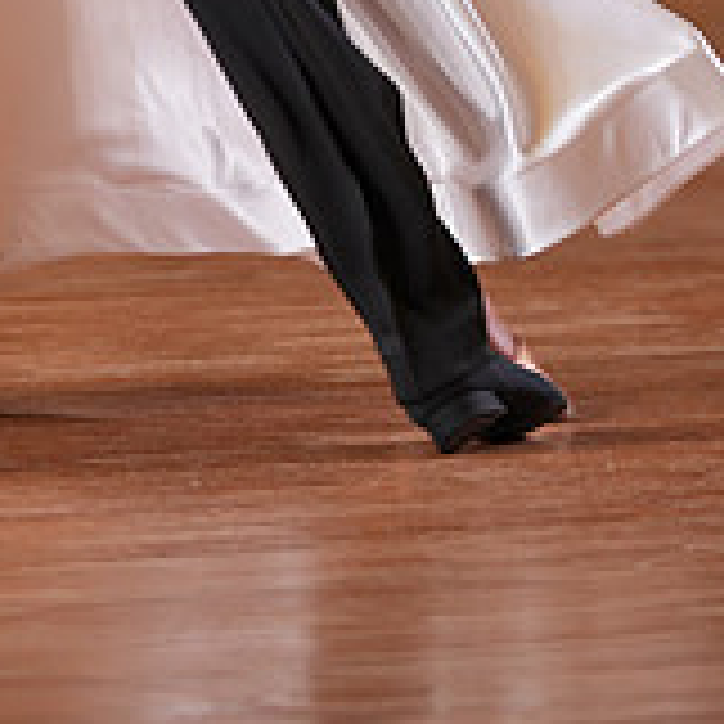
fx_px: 12139
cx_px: 29
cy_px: -436
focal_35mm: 513
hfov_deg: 3.4
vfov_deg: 3.4
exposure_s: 1/320
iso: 500
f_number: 2.8
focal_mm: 167
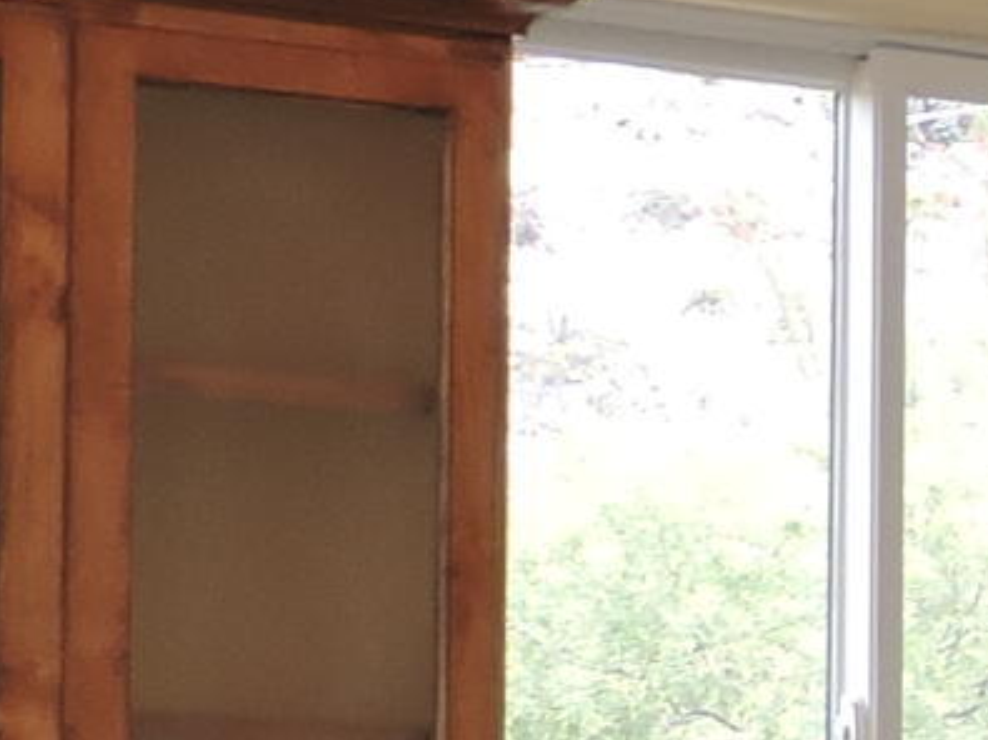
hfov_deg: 7.0
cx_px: 2456
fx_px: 7590
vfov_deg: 5.5
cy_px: 1215
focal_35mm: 266
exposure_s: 1/60
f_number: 3.3
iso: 110
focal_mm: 6.2
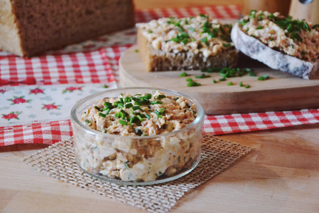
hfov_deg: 18.2
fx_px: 997
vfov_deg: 12.2
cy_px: 106
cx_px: 160
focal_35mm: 112
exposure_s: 1/25
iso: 3200
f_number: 5.3
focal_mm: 75
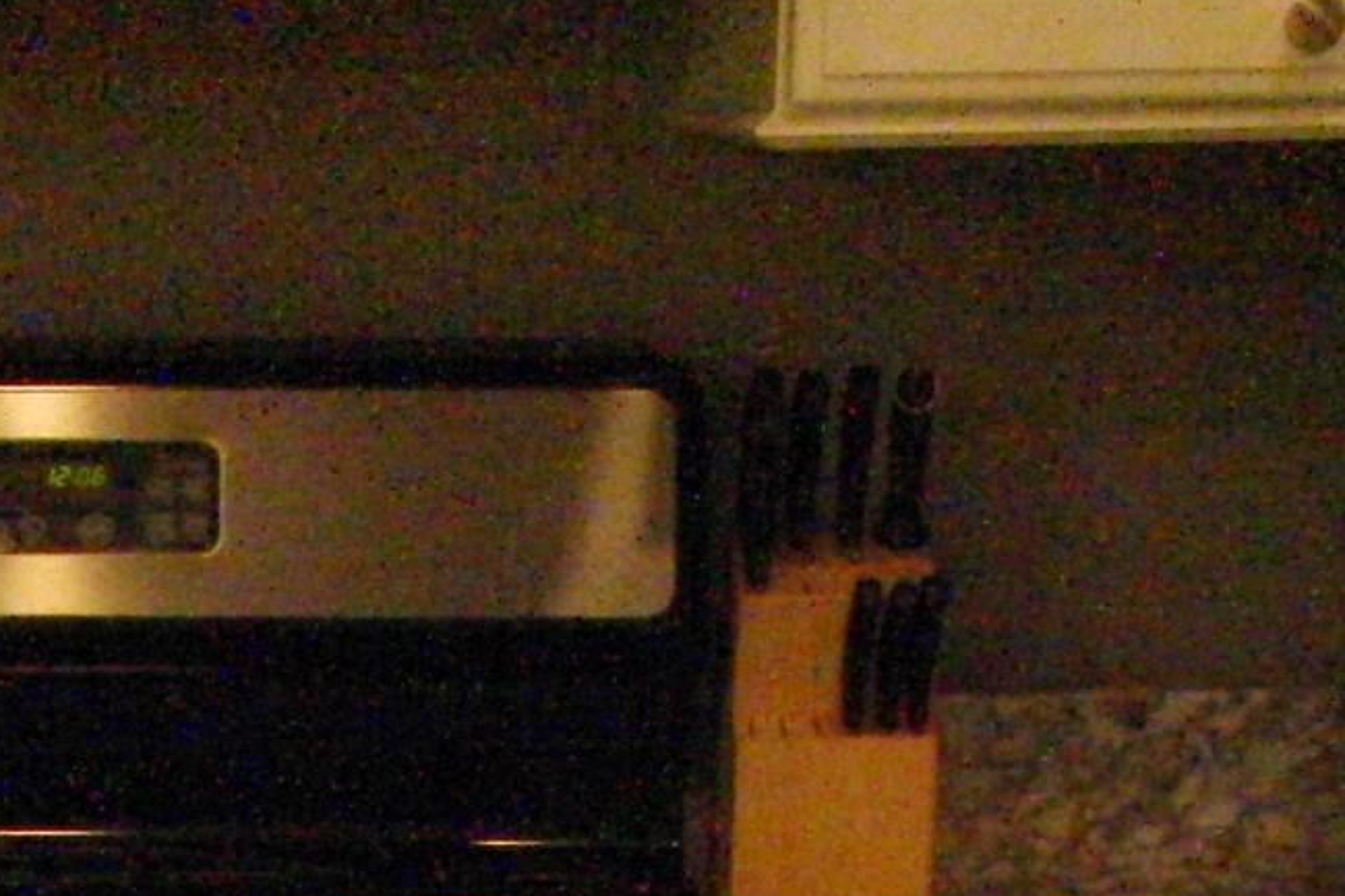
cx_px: -277
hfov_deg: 16.6
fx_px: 4407
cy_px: 1550
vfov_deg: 10.9
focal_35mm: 118
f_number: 4.7
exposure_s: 1/125
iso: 1600
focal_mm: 7.3
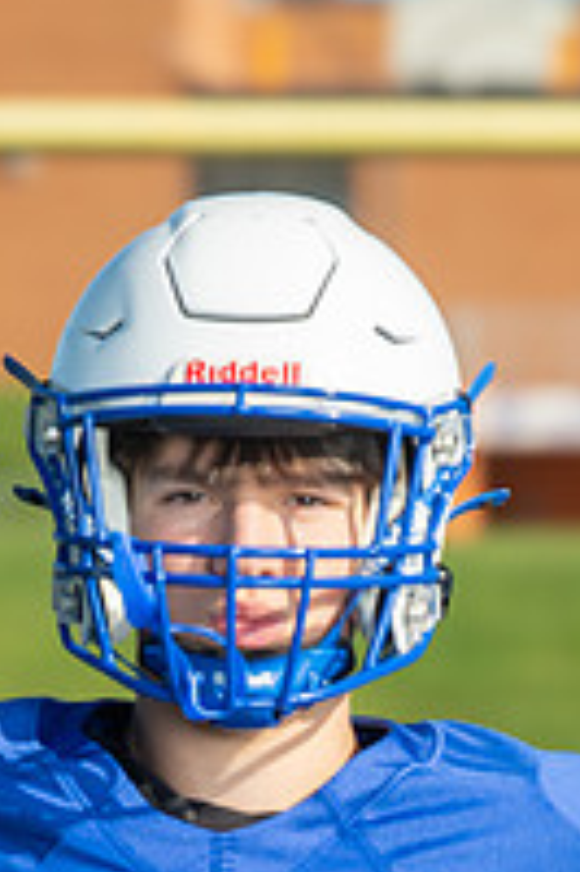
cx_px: 301
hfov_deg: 3.0
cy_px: 916
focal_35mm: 450
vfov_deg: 4.6
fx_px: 10893
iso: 100
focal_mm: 200
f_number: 8
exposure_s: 1/250
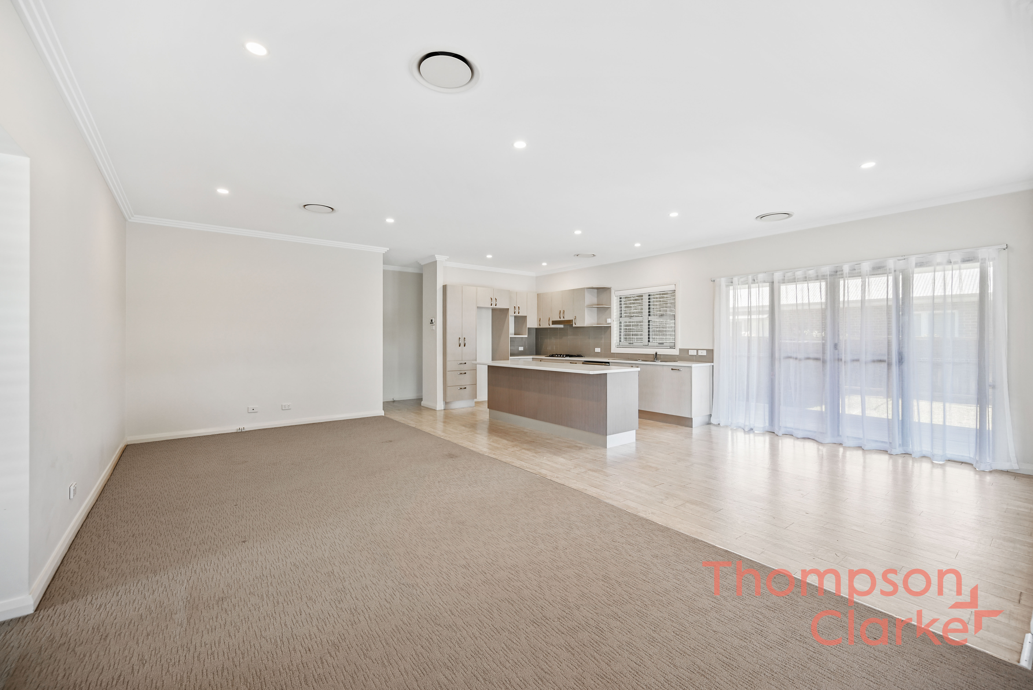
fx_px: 402
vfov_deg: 81.3
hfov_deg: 104.2
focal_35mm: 14
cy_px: 345
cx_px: 516
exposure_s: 1/15
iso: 100
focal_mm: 14
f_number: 4
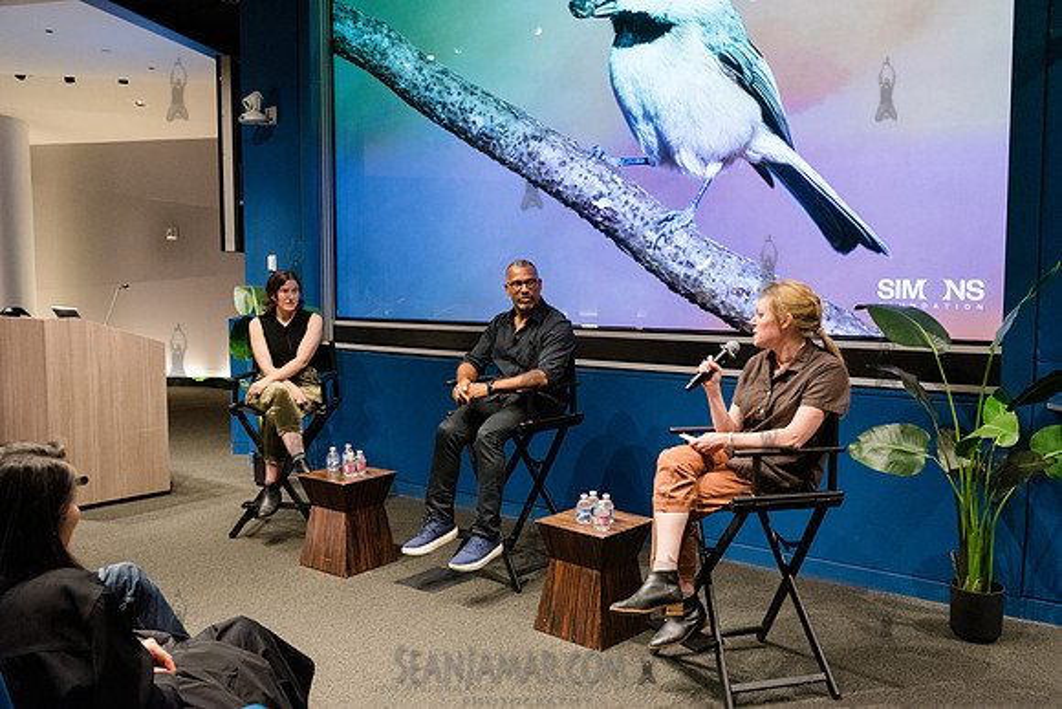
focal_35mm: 32
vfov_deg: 40.9
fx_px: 950
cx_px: 531
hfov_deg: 58.4
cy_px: 354
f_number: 3.5
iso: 6400
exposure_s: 1/200
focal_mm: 31
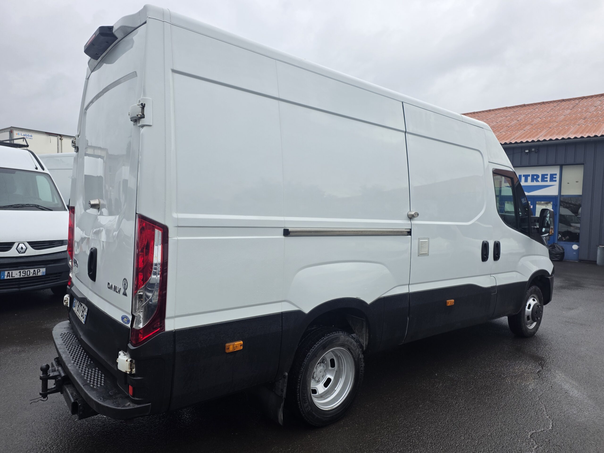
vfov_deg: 58.9
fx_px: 401
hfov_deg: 73.9
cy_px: 226
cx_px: 302
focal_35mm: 23
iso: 80
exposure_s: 1/1844
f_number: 1.7
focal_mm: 6.25
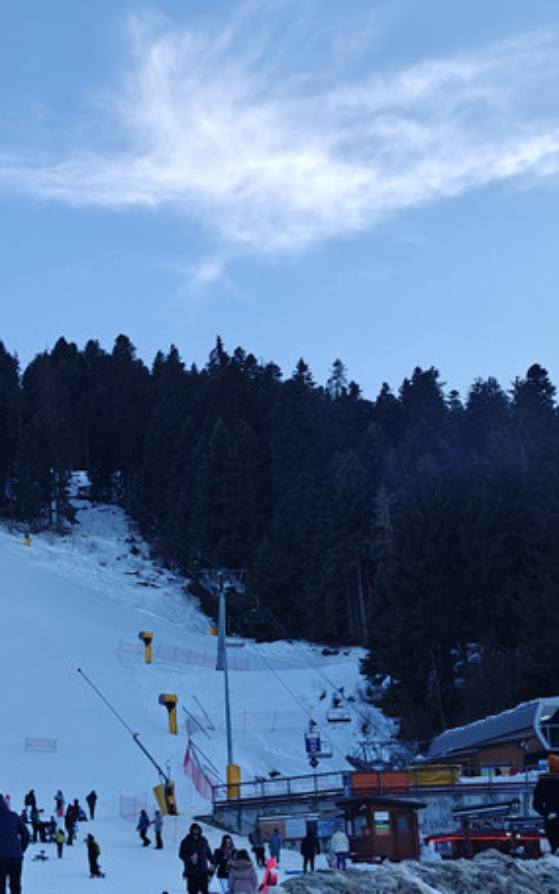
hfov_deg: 21.8
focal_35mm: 57
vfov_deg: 34.9
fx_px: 1389
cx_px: -17
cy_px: 672
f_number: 1.6
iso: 50
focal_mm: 6.06
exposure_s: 1/358
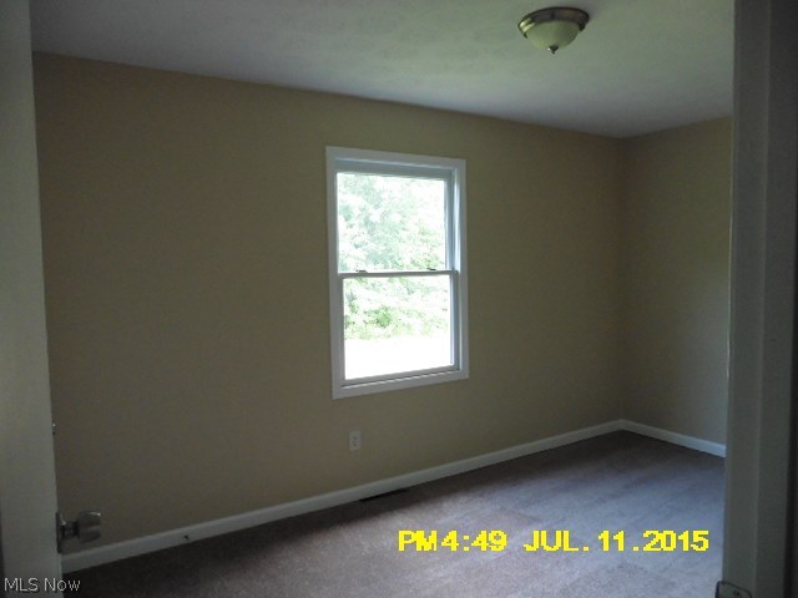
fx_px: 553
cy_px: 299
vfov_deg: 56.8
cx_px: 399
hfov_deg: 71.6
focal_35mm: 24
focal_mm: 4.3
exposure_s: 1/60
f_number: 3.3
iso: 400
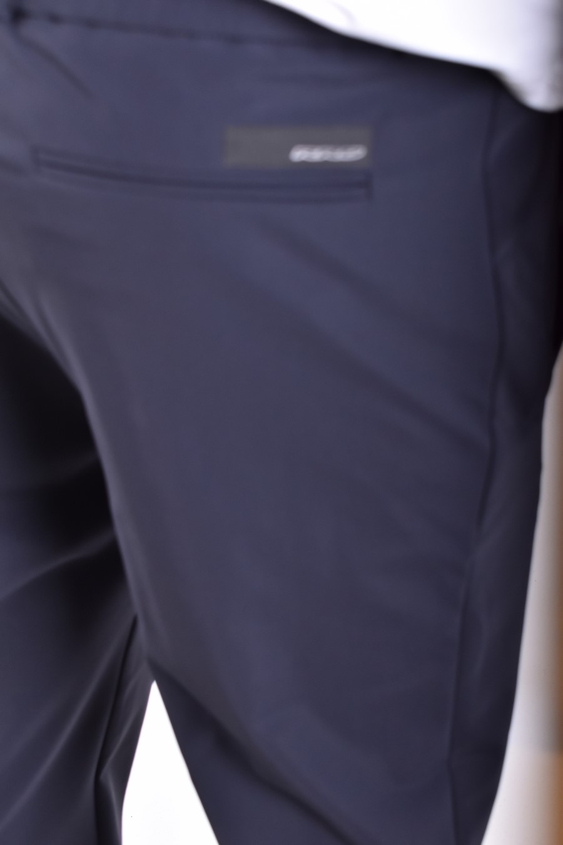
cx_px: 282
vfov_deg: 29.9
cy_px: 422
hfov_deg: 20.2
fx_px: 1583
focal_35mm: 68
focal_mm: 45
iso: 1000
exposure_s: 1/200
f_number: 7.1
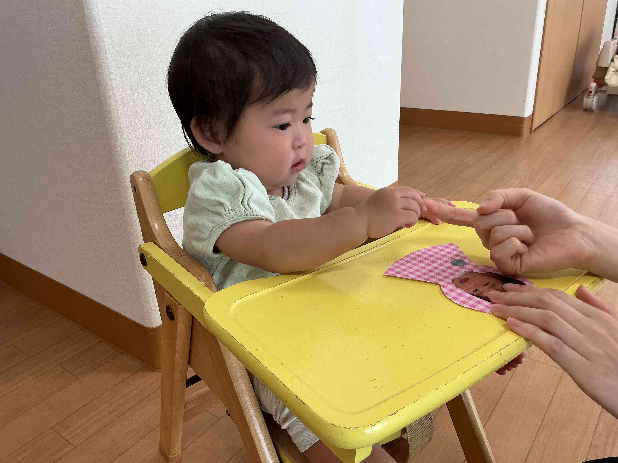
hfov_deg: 61.7
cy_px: 232
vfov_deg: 48.2
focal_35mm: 29
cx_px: 309
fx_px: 518
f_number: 1.8
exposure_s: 1/120
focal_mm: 3
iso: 50
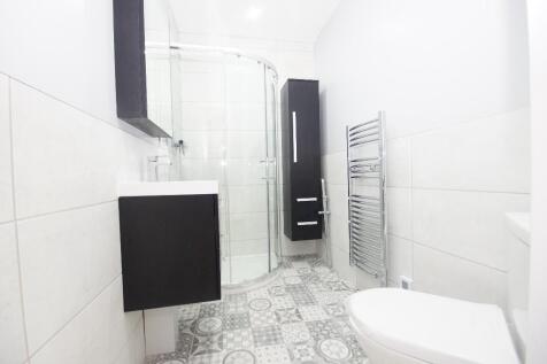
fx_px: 228
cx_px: 274
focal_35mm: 15
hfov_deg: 100.4
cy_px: 182
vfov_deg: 77.3
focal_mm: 10
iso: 800
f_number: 9
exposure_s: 1/8
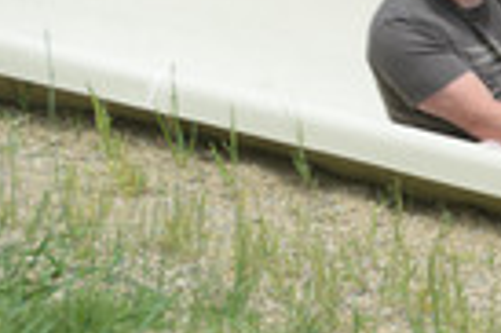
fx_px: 7909
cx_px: 698
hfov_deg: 3.6
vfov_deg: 2.4
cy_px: 166
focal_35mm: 569
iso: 250
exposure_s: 1/640
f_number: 6.3
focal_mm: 195
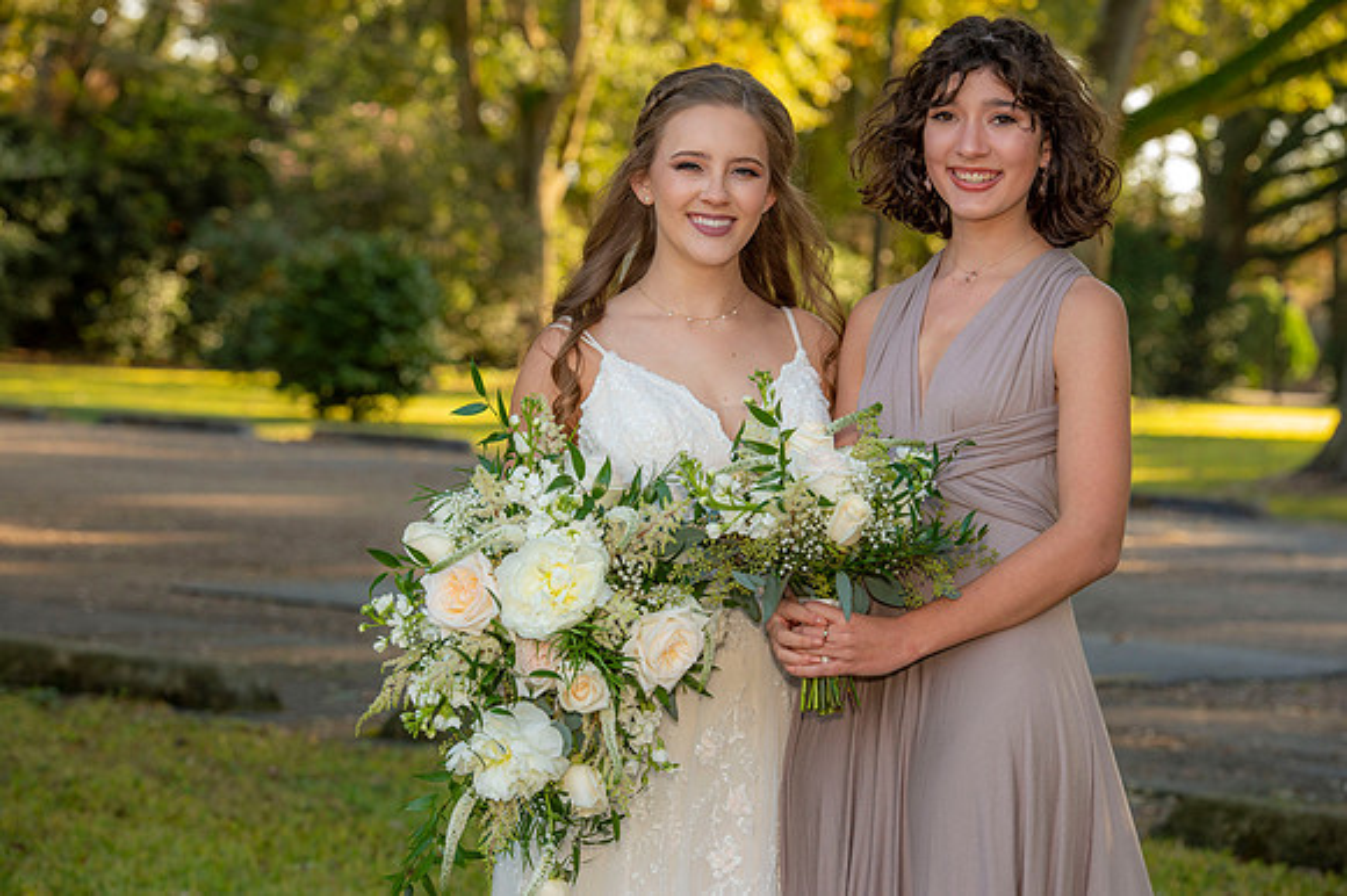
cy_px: 448
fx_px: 4188
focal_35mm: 112
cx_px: 674
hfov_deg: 18.3
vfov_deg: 12.2
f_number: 6.3
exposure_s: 1/400
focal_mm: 112
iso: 1250
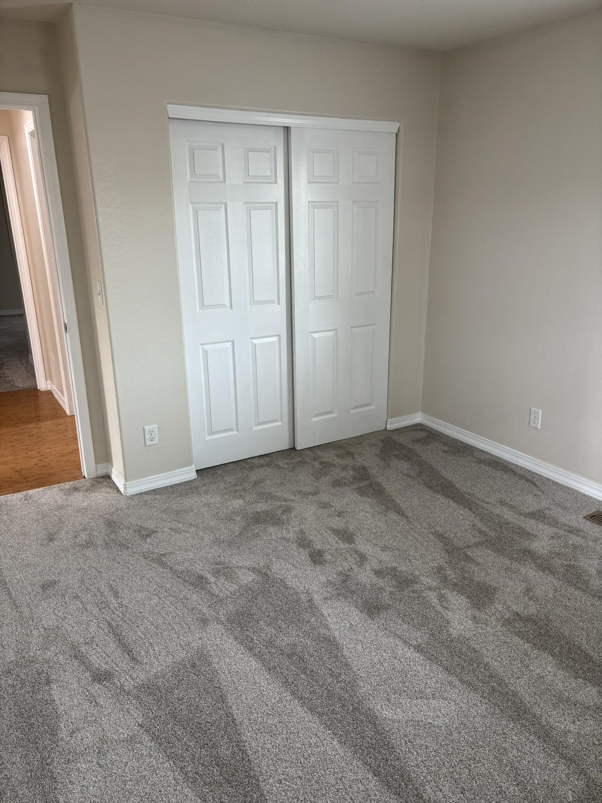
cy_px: 402
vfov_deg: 67.3
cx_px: 301
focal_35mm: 26
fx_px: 603
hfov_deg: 53.1
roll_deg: +0.0
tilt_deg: -18.4
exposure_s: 1/60
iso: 125
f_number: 1.6
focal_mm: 5.96
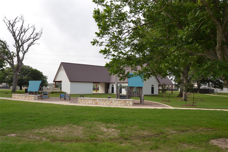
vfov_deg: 43.6
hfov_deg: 61.9
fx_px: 190
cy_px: 76
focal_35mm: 30
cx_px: 114
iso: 100
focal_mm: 20
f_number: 6.3
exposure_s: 1/200
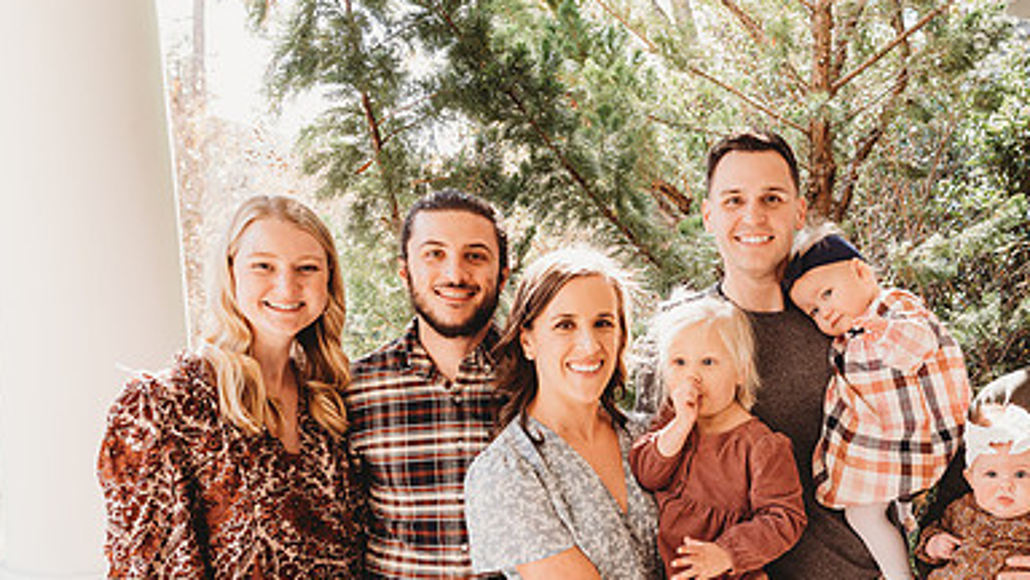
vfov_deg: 31.0
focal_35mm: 38
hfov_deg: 51.1
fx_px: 1038
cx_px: 743
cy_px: 377
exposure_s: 1/200
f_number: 4.5
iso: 400
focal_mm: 24
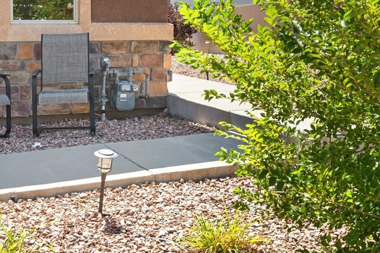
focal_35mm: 68
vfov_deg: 19.5
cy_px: 12
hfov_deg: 29.5
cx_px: 136
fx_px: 718
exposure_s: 1/500
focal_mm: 35
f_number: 7.1
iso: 200
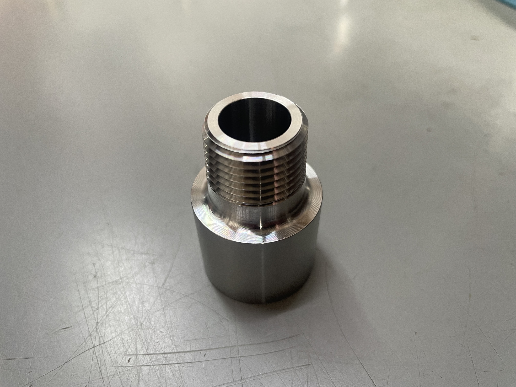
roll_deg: +2.2
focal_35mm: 26
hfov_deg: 67.3
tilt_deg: -44.3
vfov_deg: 53.1
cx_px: 258
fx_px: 388
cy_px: 194
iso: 80
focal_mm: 4.2
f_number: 1.6
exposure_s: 1/50
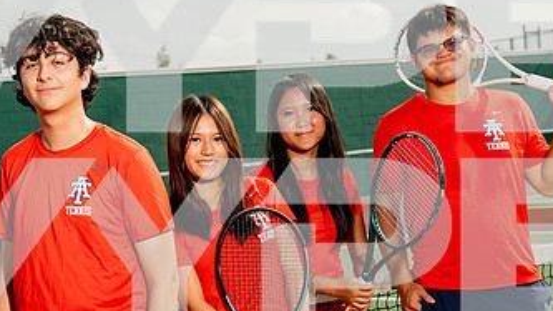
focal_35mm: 93
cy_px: 247
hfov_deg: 22.9
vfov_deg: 12.9
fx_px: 1363
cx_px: 229
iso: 100
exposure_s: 1/640
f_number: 5.6
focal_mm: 51
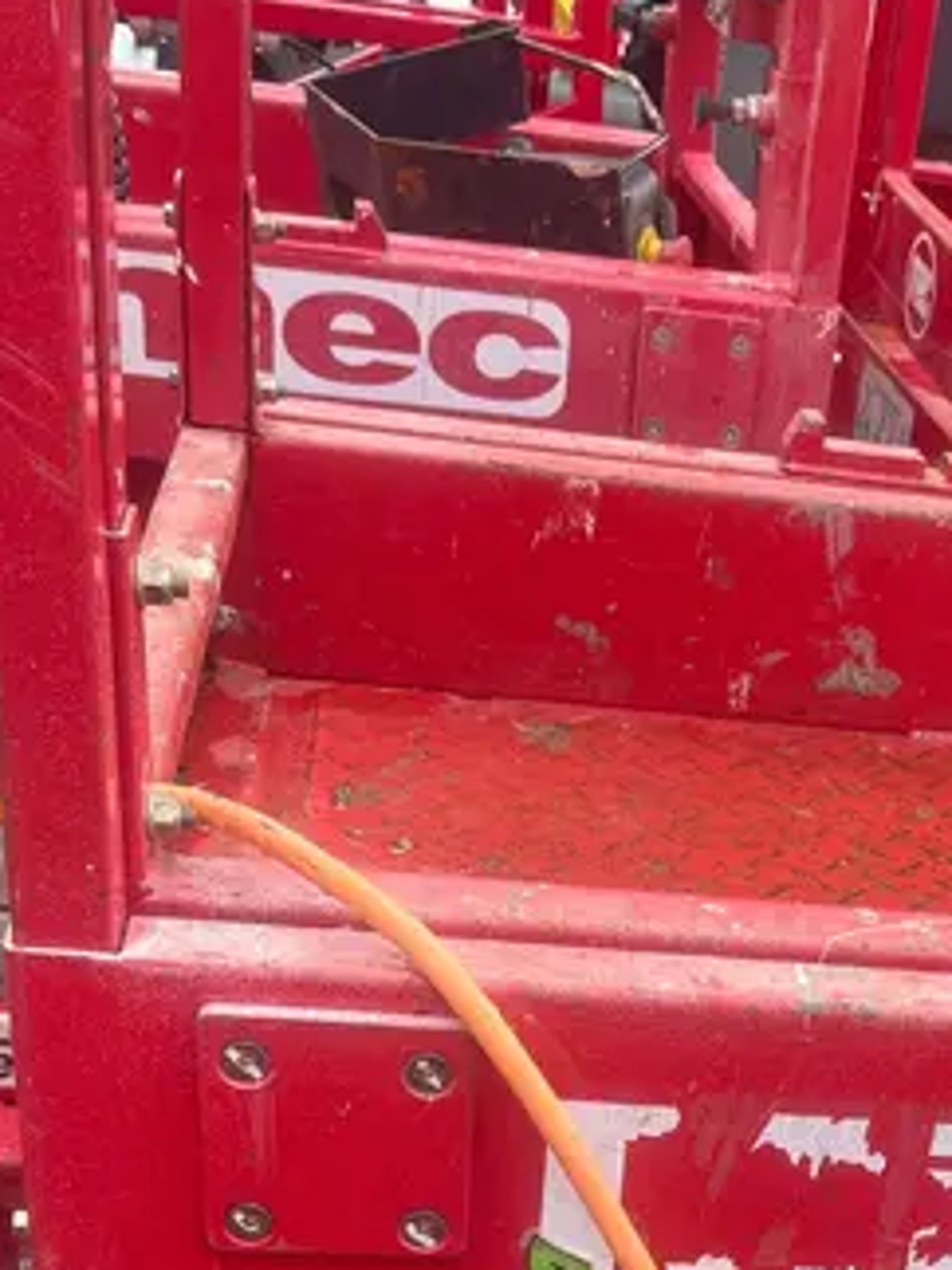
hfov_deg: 24.1
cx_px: 865
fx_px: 2165
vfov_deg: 29.8
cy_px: 1355
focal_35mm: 59
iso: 50
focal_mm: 5.1
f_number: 1.6
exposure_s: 1/522
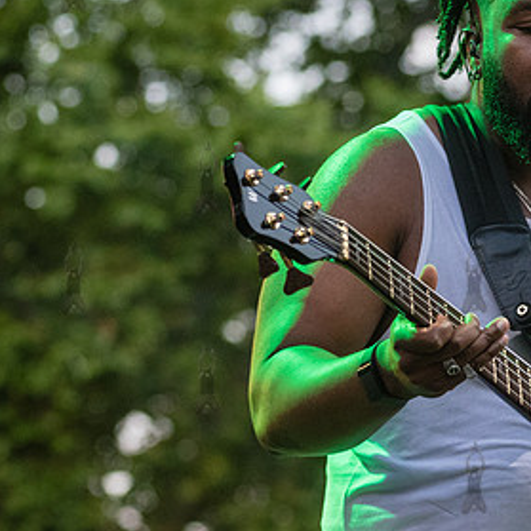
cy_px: 227
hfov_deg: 6.9
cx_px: 597
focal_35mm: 254
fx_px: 4408
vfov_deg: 6.9
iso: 4000
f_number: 4
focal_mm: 105
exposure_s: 1/400
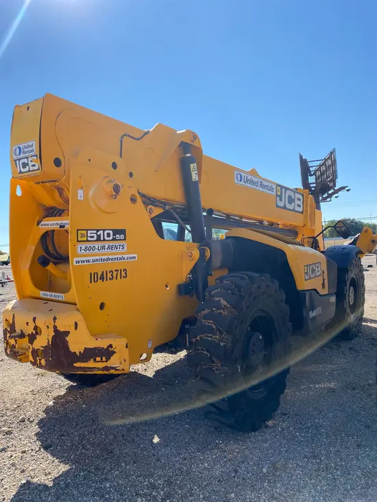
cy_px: 251
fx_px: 377
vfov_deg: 67.3
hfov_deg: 53.1
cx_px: 188
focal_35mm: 26
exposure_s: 1/2625
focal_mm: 4.25
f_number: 1.8
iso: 32
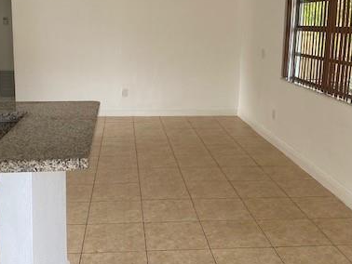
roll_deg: -0.7
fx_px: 448
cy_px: 91
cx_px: 152
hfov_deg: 42.8
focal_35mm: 44
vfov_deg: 32.7
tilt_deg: -8.0
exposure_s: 1/121
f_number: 1.8
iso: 80
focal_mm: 4.25
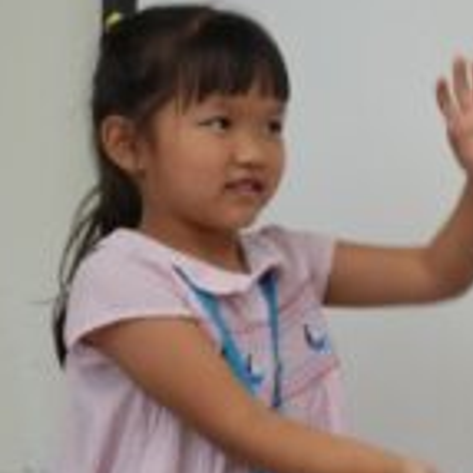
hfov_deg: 10.7
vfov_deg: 11.9
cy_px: 407
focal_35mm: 146
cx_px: 1019
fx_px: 2257
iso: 400
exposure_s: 1/160
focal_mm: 32
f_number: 2.8
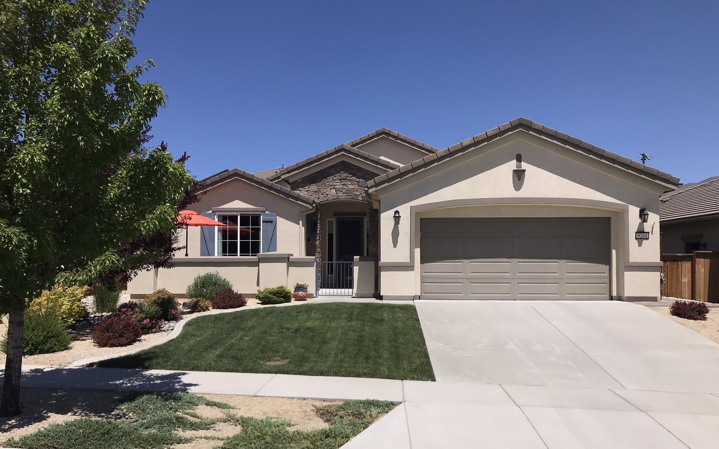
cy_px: 258
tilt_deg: +1.9
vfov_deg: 41.7
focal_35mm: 30
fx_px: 588
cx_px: 360
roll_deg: +0.0
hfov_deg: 62.9
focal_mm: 3.99
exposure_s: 1/5319
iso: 20
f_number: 1.8
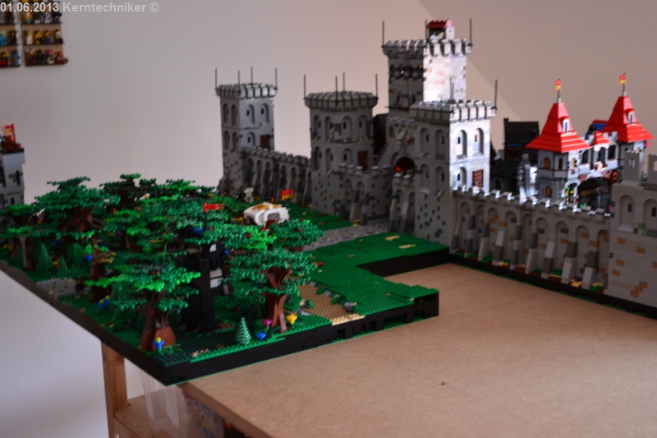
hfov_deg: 41.1
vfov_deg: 28.1
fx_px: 876
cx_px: 328
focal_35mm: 48
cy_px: 219
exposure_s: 1/6
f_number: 4.8
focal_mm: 32
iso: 800
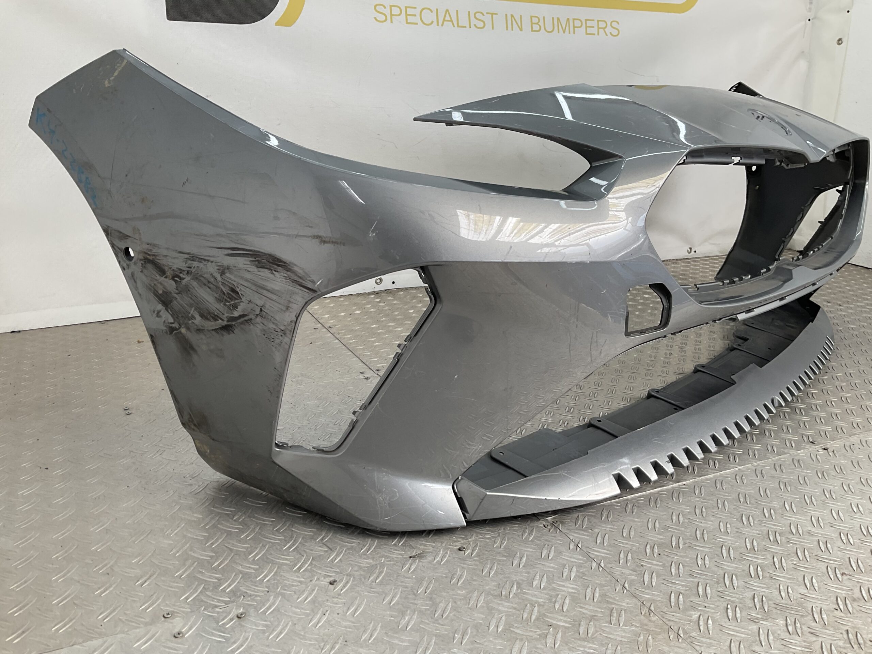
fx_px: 731
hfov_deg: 61.7
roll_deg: -3.2
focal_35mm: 29
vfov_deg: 48.2
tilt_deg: -19.2
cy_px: 327
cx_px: 436
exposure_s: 1/135
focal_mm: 3
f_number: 1.8
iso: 16
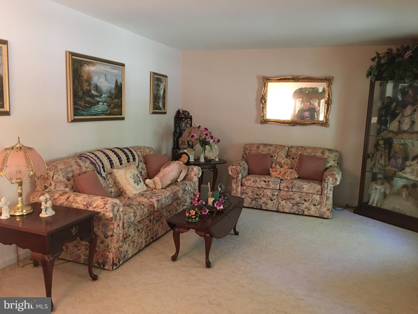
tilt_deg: -6.7
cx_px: 209
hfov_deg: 61.7
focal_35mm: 29
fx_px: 350
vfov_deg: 48.2
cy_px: 157
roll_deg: -2.0
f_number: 2.2
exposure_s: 1/4
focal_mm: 4.15
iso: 100
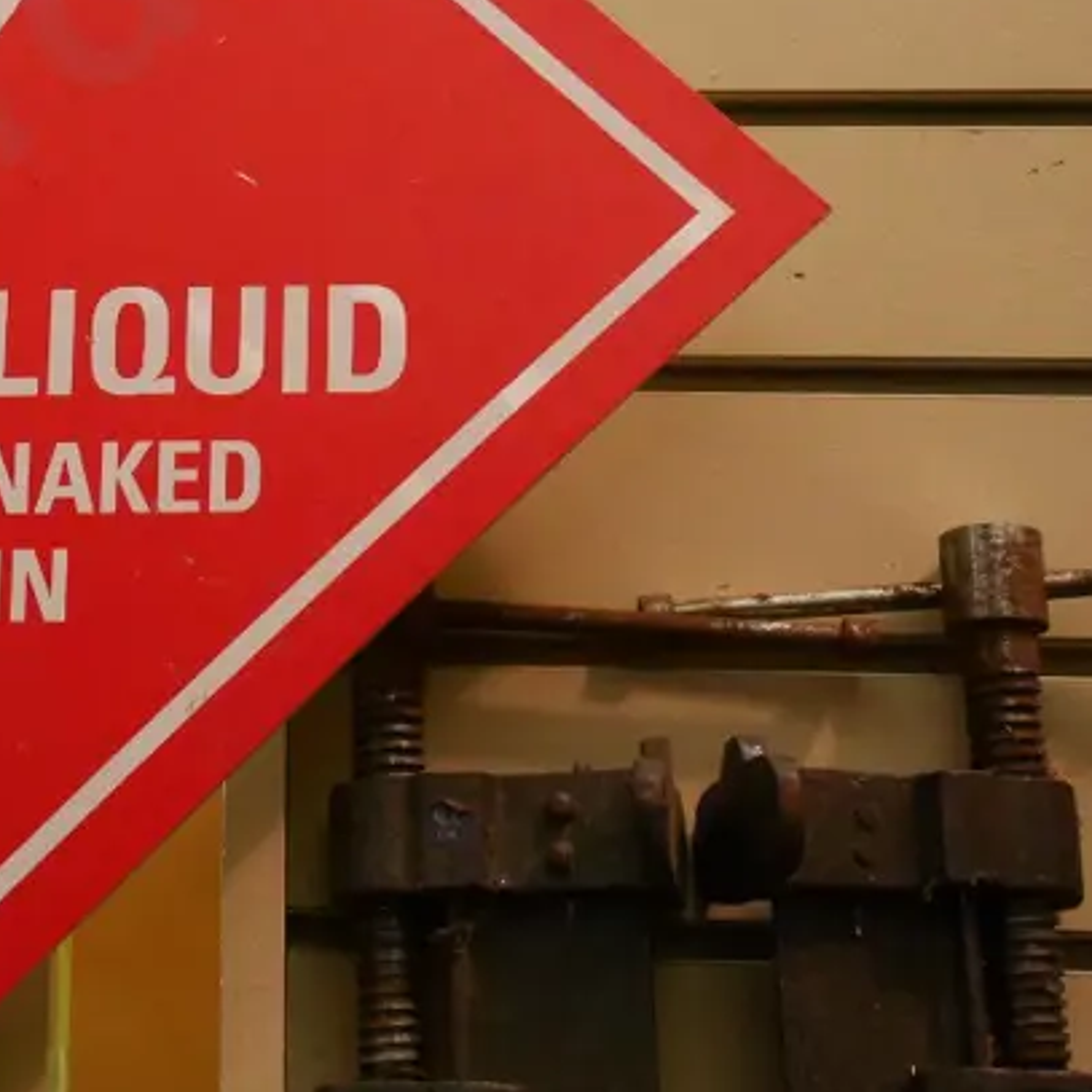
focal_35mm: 98
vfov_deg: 17.6
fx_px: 3498
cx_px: -212
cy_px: 240
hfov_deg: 17.0
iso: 3200
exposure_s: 1/200
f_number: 4.9
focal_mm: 22
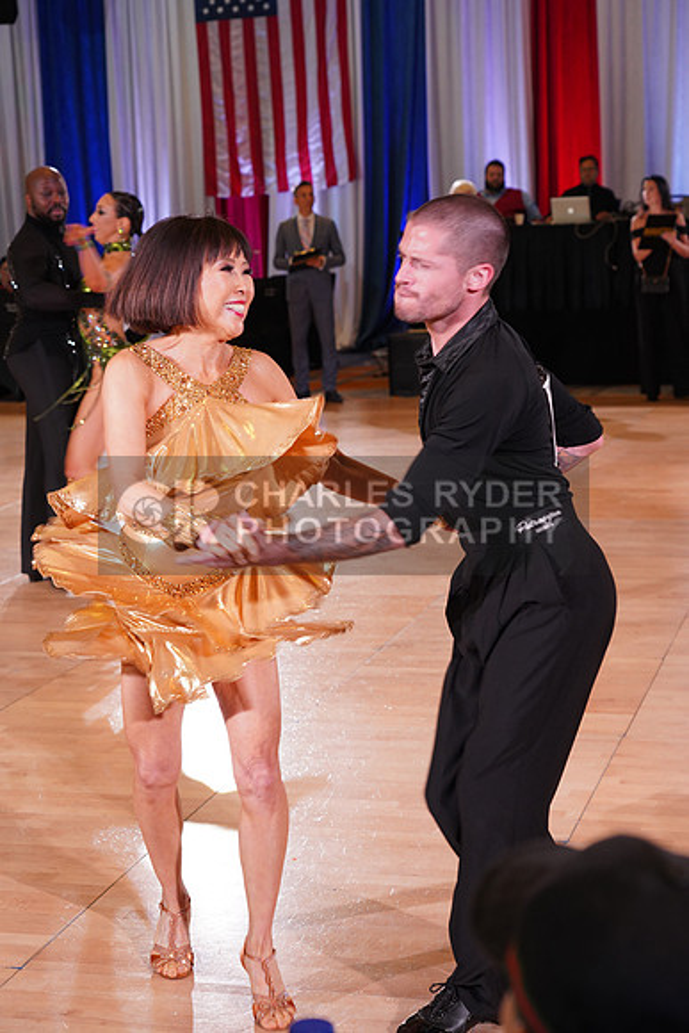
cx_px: 344
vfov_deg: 30.5
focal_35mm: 66
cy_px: 516
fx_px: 1893
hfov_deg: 20.6
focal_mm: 66
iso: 1600
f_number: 5.6
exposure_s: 1/160
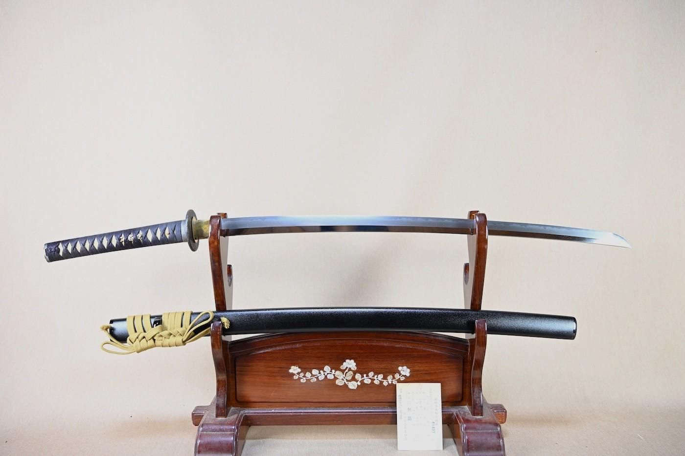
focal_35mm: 29
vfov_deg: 44.6
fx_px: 556
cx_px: 342
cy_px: 228
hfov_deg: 63.2
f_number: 3.5
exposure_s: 1/3
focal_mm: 19.5
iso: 100
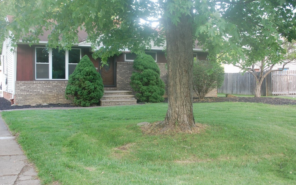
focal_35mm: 40
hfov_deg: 49.3
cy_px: 92
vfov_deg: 32.0
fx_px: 323
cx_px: 148
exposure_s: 1/60
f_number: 4.5
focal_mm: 26
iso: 400
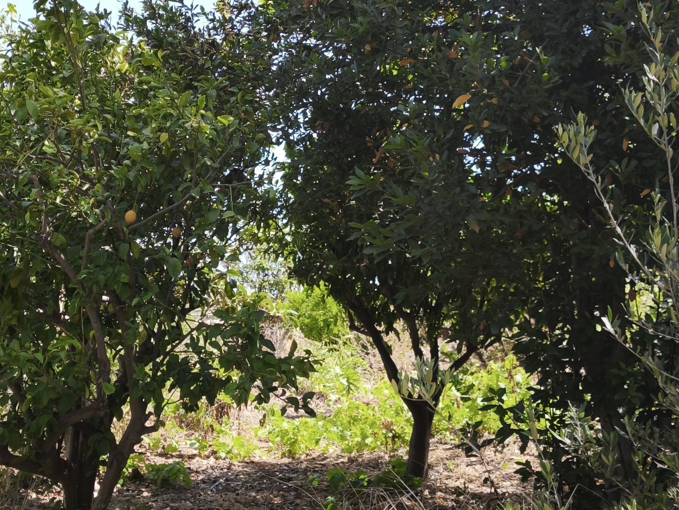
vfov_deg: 26.3
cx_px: 223
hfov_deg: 34.6
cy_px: 141
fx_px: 1079
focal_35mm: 55
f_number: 1.7
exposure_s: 1/690
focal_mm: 5.35
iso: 80
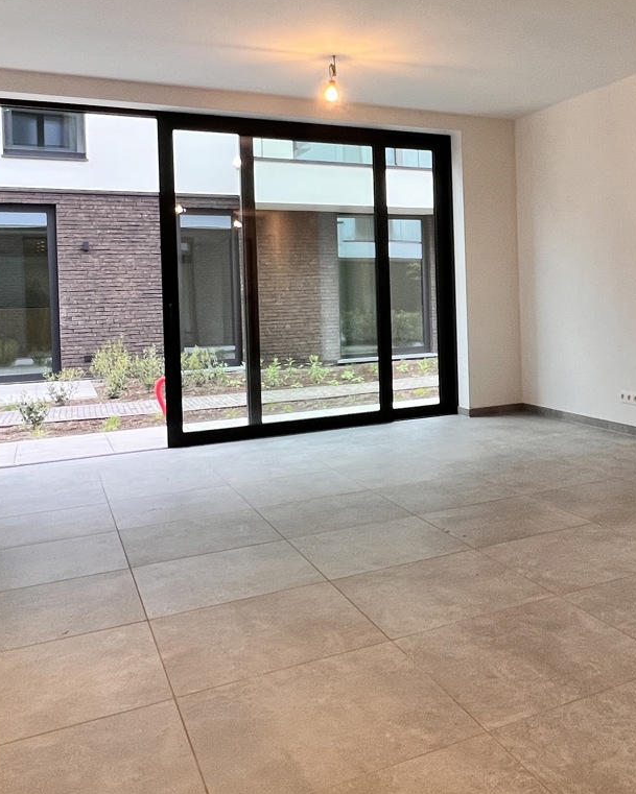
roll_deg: +1.2
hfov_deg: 43.3
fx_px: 753
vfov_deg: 55.1
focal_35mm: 32
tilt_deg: -1.8
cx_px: 523
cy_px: 303
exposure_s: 1/100
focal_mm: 1.57
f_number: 1.8
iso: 125
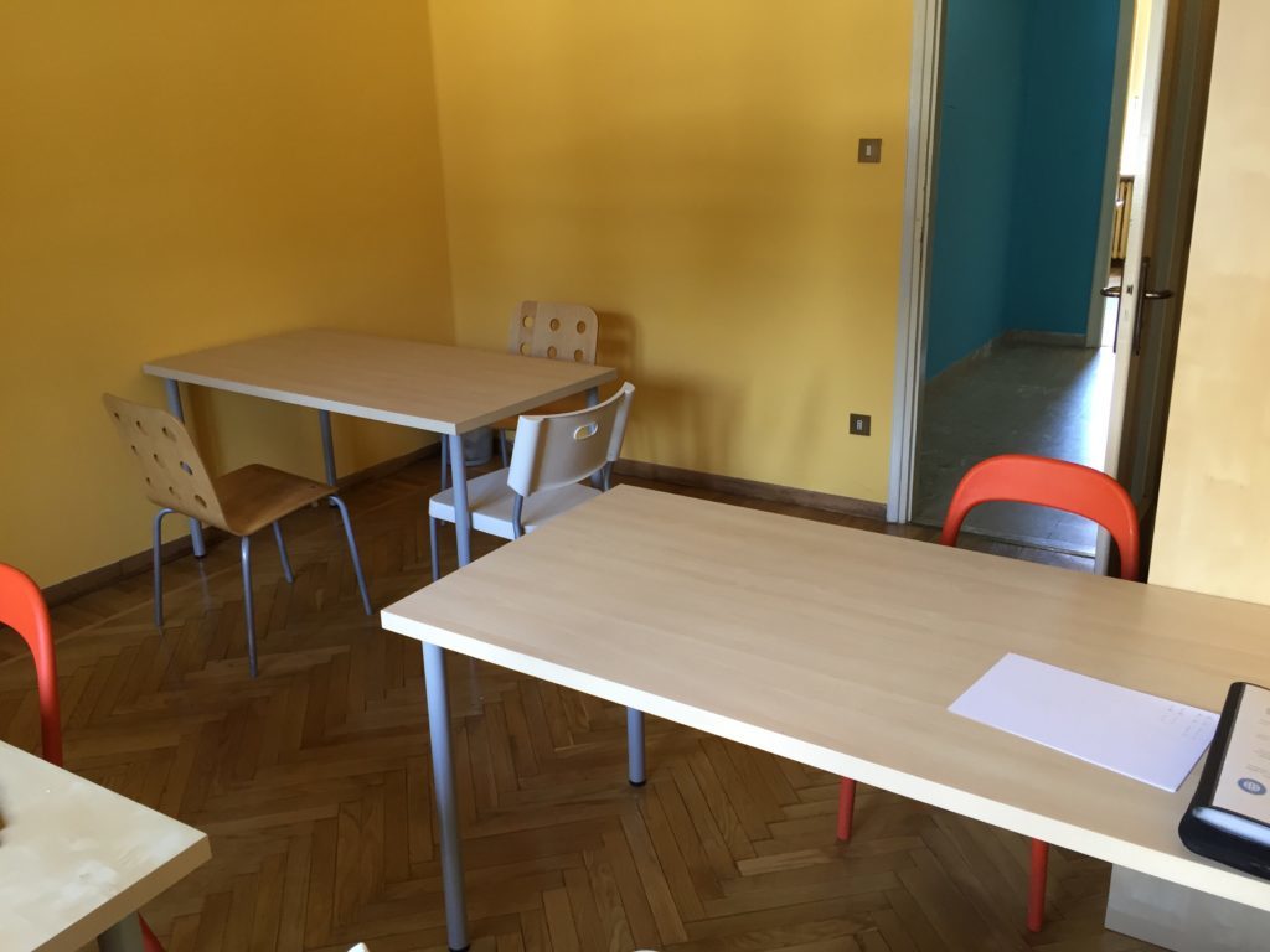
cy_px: 476
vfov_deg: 48.2
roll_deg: +0.9
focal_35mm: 29
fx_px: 1064
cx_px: 635
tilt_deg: -18.6
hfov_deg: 61.7
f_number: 2.2
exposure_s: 1/33
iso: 80
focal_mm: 4.15
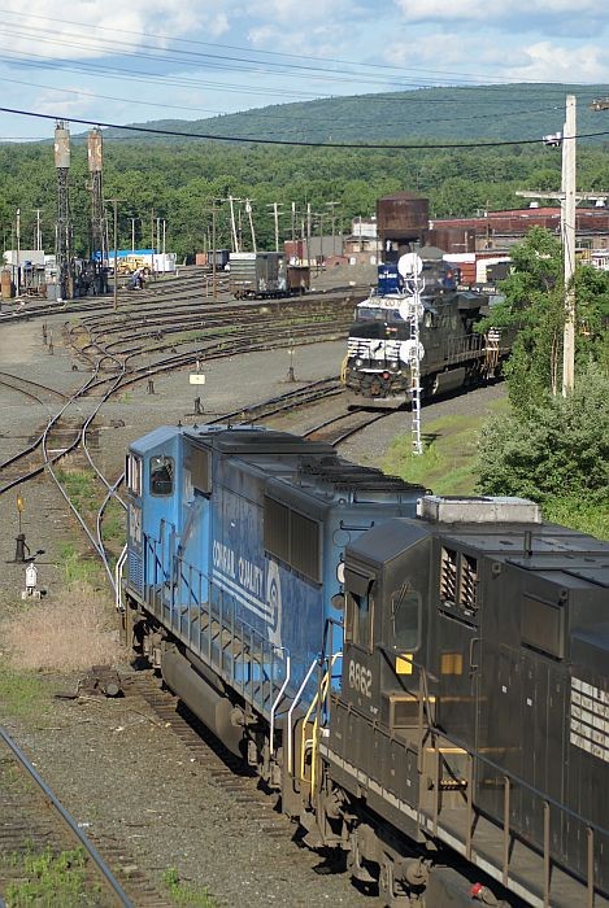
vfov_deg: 15.2
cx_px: 304
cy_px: 454
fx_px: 3414
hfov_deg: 10.2
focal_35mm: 135
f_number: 4.5
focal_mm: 90
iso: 100
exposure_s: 1/640
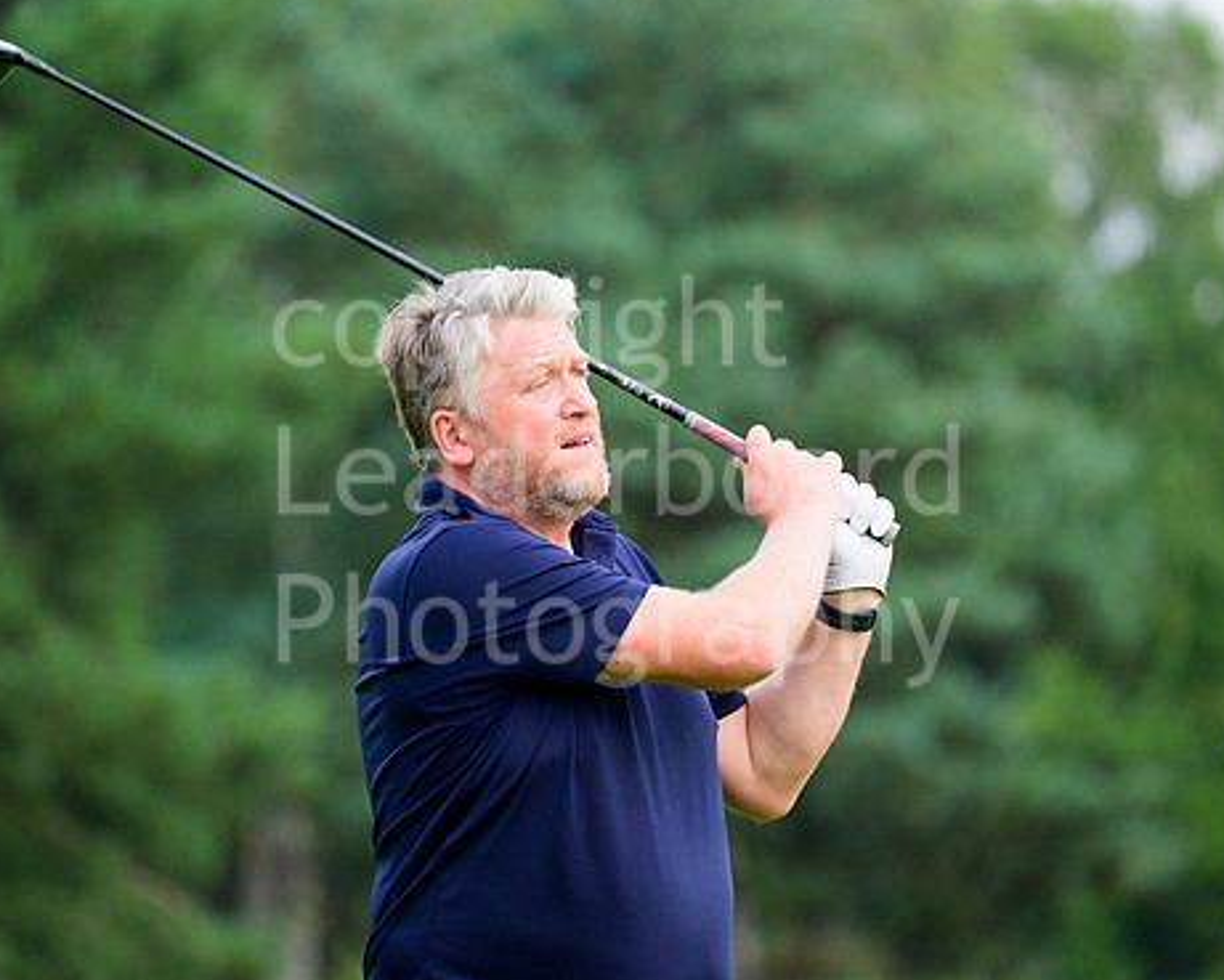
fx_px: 12827
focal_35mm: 354
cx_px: 621
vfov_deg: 4.4
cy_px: 495
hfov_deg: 5.5
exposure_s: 1/1250
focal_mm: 300
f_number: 5.6
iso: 1000
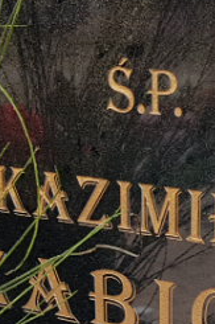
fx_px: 951
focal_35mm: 106
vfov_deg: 18.4
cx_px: 162
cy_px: 372
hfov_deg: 12.9
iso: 40
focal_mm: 4.2
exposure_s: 1/136
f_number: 1.7
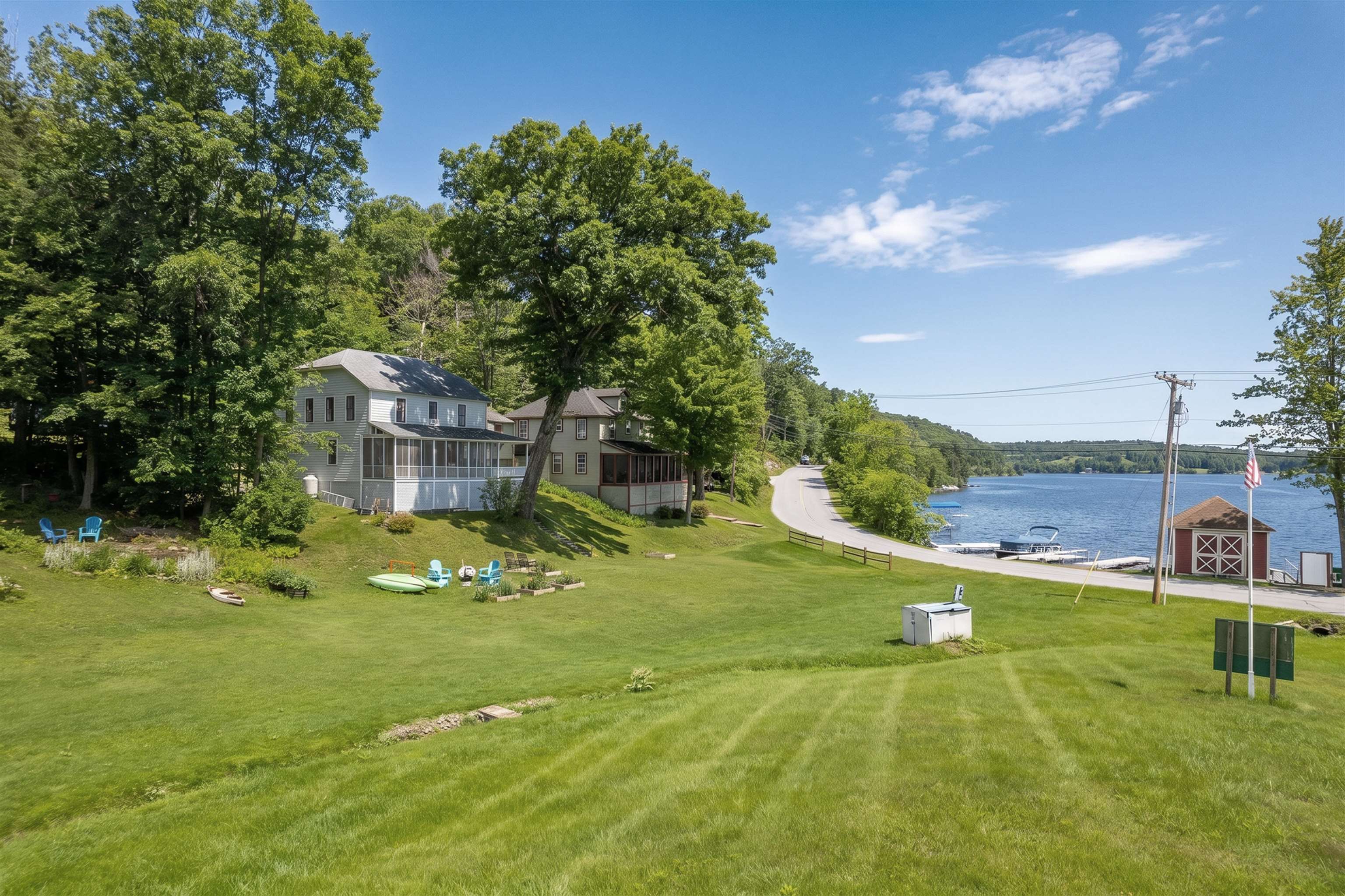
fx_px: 822
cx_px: 672
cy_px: 448
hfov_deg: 78.6
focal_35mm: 22
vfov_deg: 57.2
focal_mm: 8.38
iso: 100
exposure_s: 1/180
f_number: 2.8
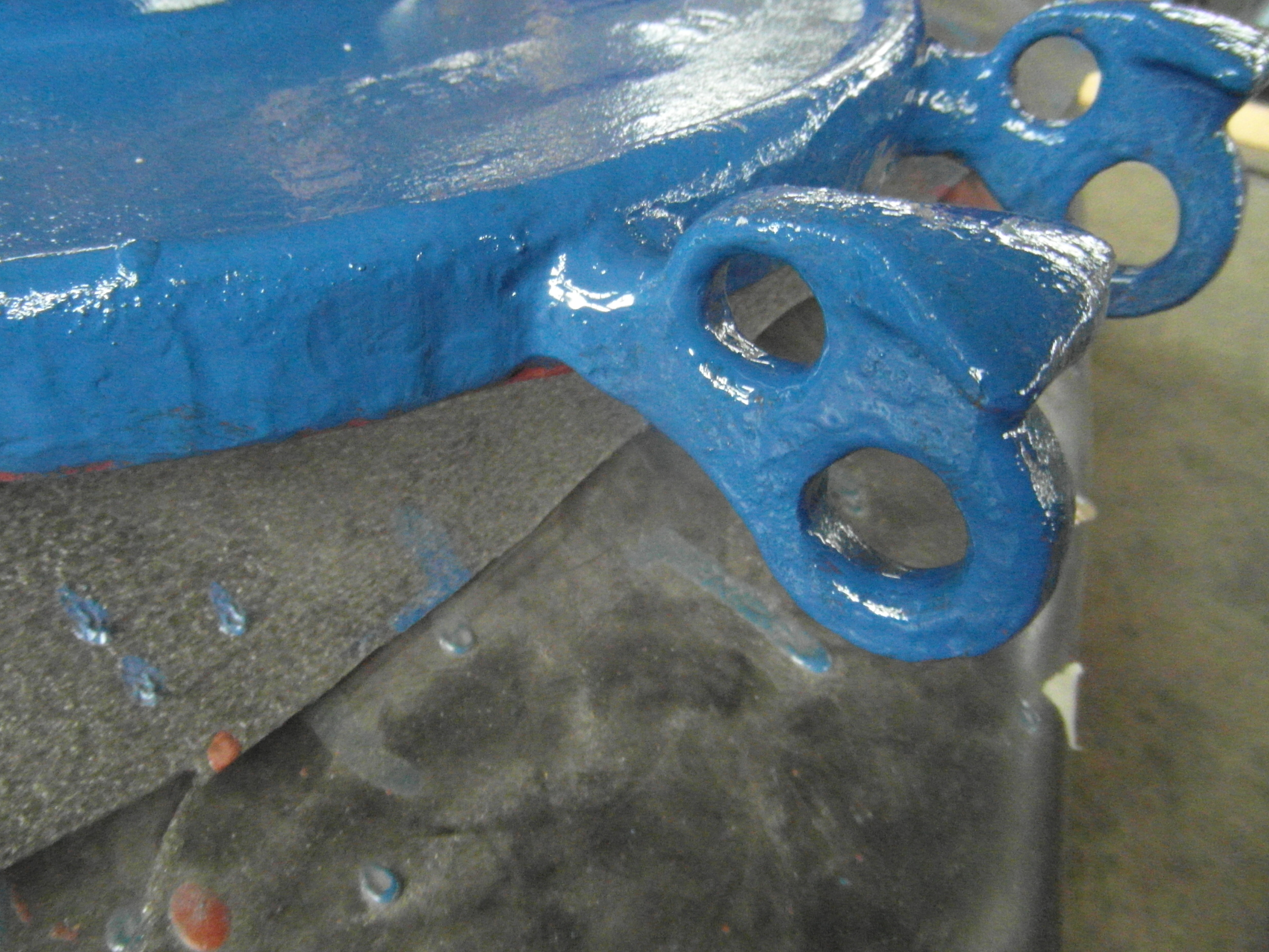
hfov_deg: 69.4
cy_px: 488
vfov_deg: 54.9
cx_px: 609
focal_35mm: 25
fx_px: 916
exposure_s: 1/20
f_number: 3.2
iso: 800
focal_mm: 4
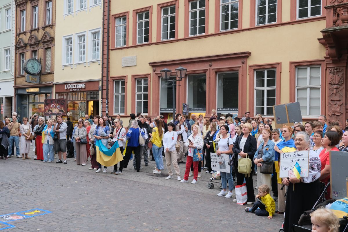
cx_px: 174
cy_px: 116
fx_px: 348
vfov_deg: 36.9
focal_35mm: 36
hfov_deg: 53.1
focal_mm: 24.2
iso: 640
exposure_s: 1/140
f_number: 5
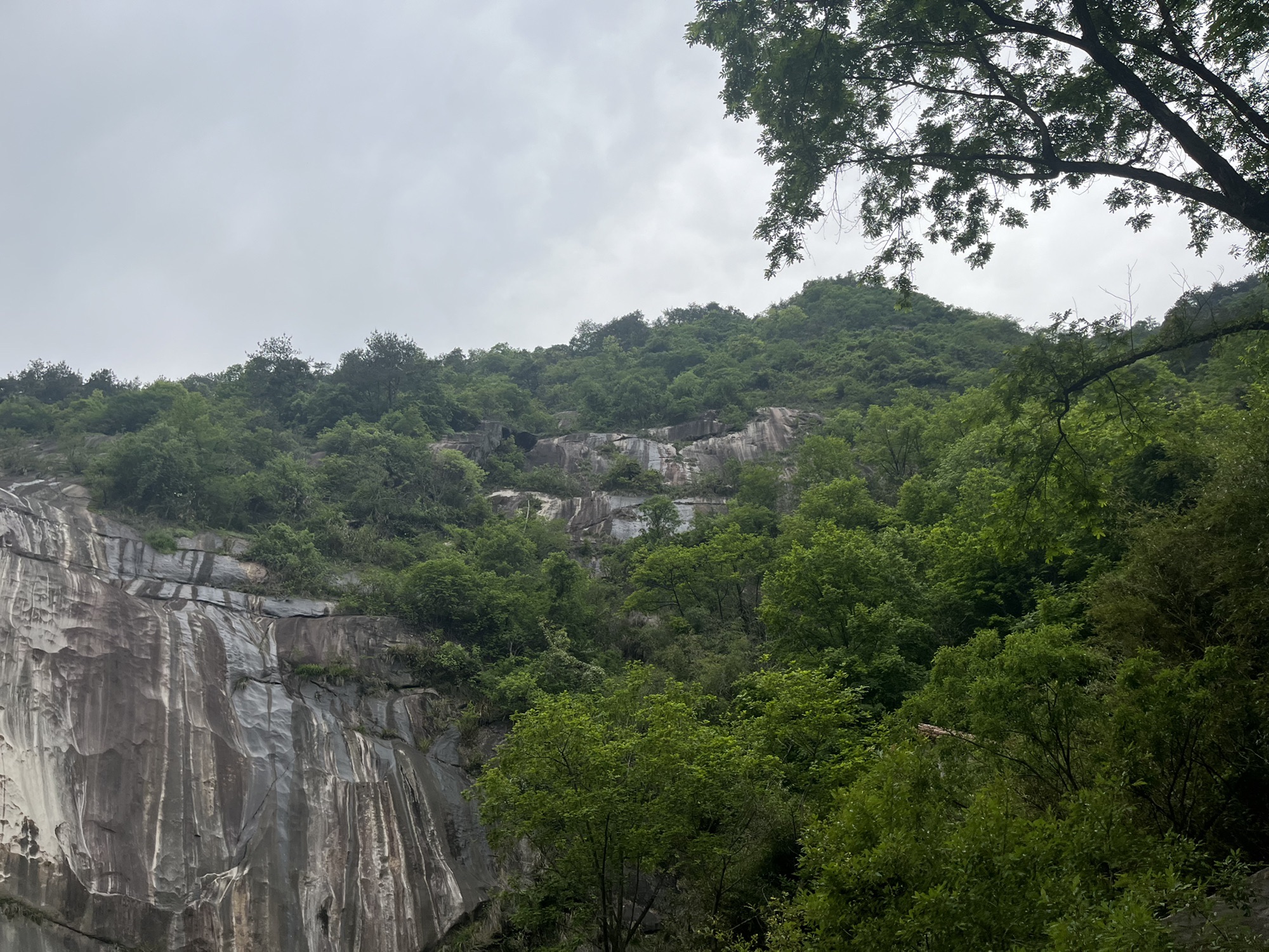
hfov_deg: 67.3
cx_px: 634
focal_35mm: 26
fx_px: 953
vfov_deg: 53.1
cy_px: 476
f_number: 1.6
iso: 50
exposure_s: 1/1266
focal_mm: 5.1
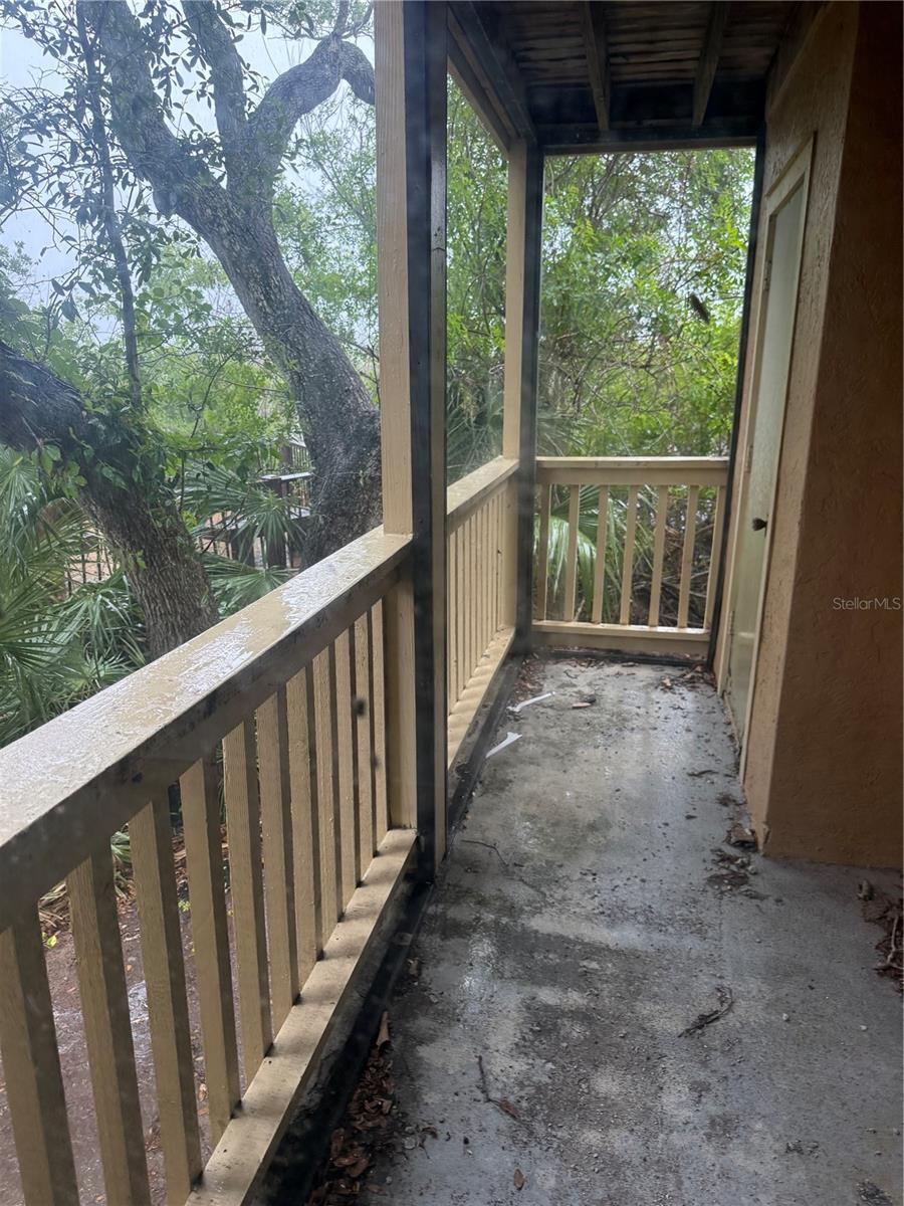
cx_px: 452
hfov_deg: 56.8
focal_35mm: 24
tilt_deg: -16.3
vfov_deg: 71.6
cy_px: 603
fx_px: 836
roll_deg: -1.0
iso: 160
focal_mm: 6.76
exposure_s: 1/167
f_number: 1.78
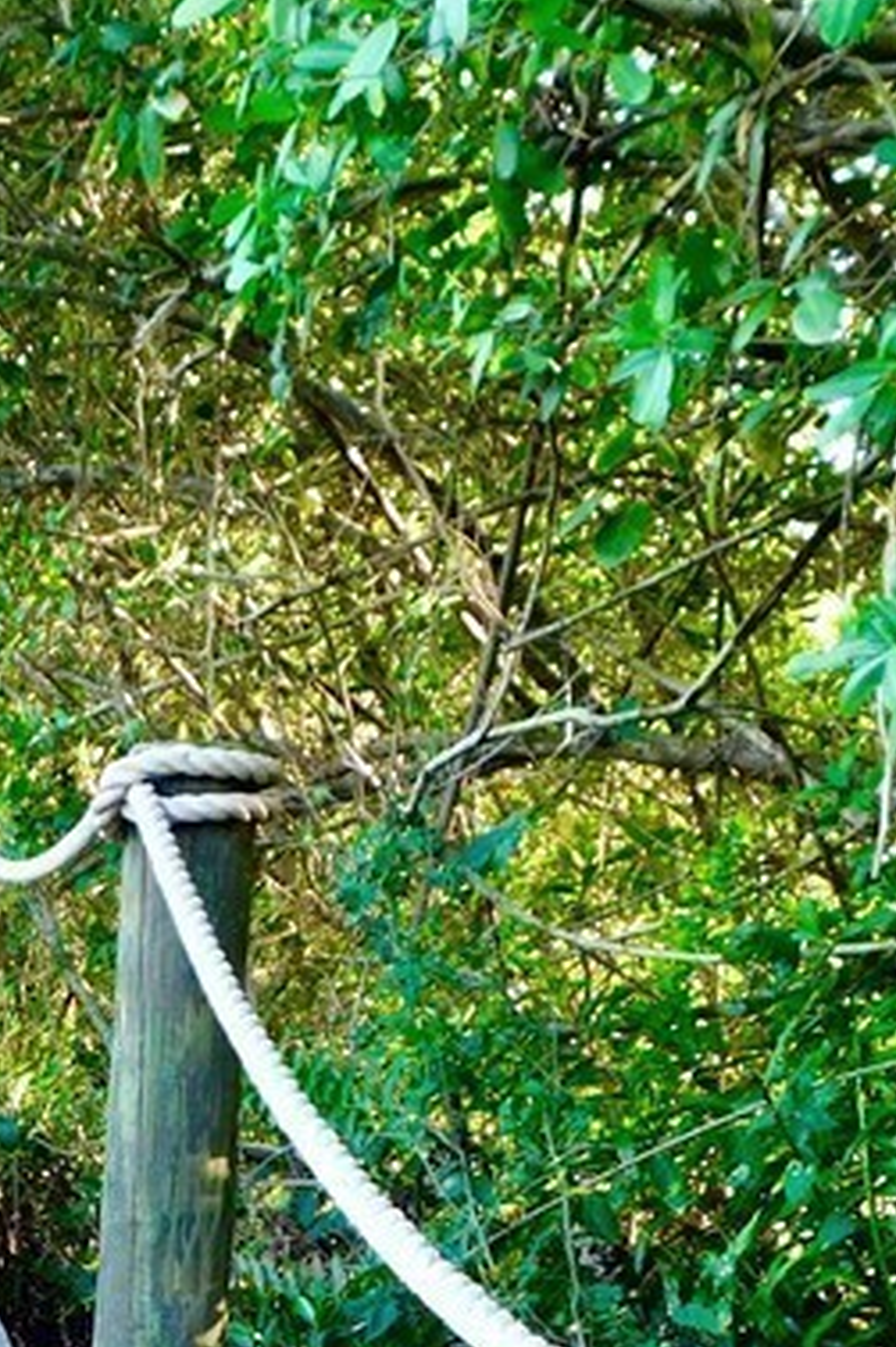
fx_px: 2429
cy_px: 1236
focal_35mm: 65
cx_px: -307
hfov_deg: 19.1
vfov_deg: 29.6
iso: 125
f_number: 3
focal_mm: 4
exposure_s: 1/40
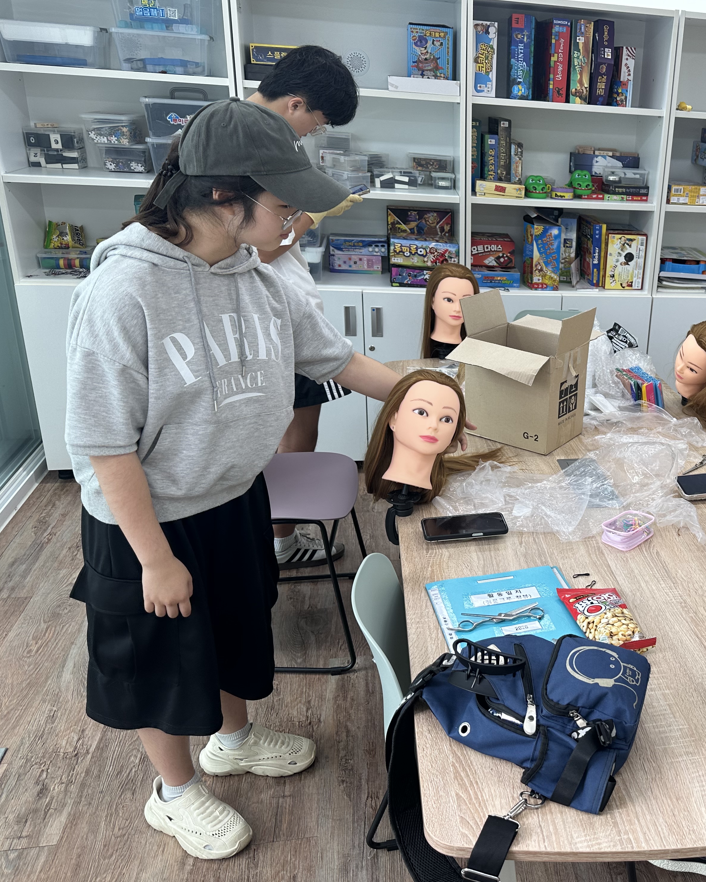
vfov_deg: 55.7
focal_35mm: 32
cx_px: 583
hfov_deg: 43.3
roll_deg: -4.2
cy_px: 437
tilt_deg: -22.1
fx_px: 836
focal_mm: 6.86
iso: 80
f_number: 1.78
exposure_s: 1/120
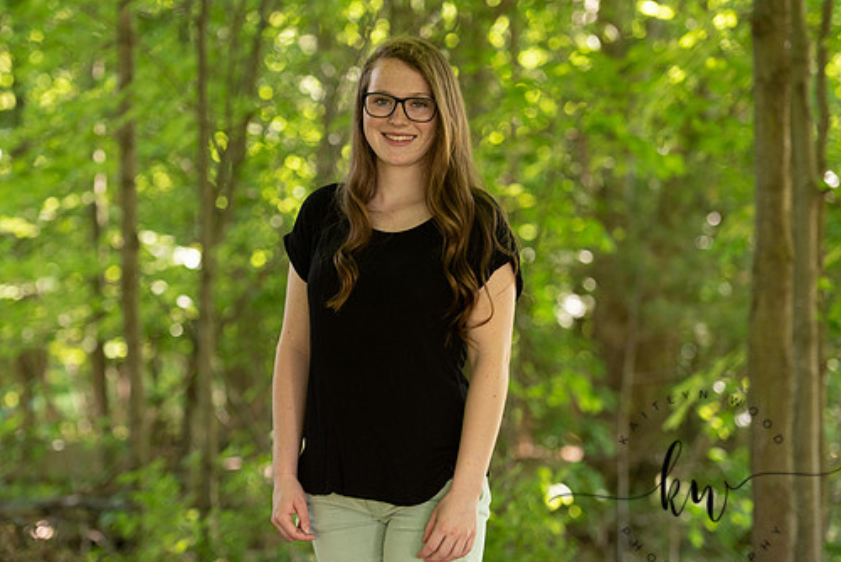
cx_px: 365
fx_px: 2711
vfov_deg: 11.8
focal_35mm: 116
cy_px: 267
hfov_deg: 17.6
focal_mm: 100
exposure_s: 1/200
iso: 400
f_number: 2.8
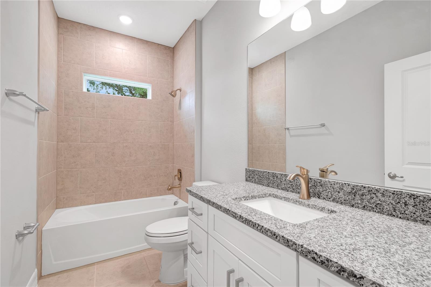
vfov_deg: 77.3
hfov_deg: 100.4
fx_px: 180
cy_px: 144
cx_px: 216
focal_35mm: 15
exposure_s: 1/13
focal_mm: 10
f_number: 9
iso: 250
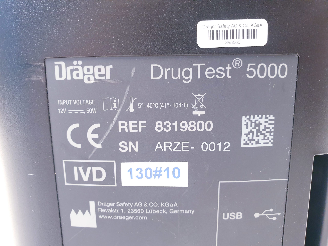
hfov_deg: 67.3
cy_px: 123
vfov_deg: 53.1
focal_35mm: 26
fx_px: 246
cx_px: 164
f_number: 2.4
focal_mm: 4.3
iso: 320
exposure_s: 1/33
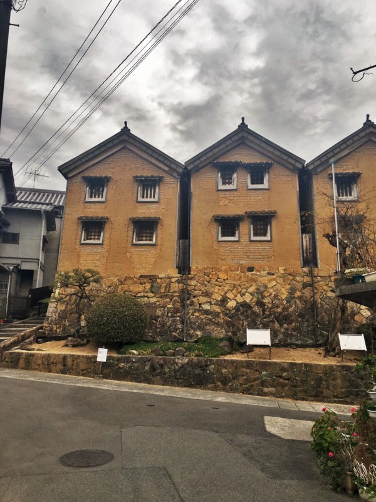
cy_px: 251
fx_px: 420
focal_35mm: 29
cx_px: 188
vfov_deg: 61.7
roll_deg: -1.0
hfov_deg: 48.2
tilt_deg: +12.7
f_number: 2.2
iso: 25
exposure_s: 1/60
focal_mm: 4.15
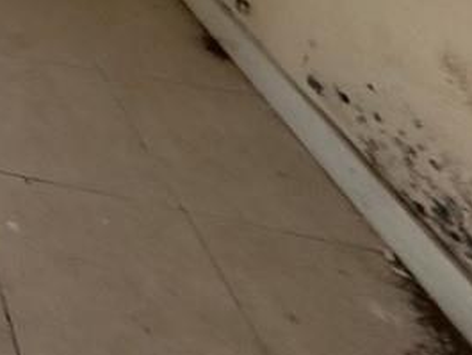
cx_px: -417
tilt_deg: -12.6
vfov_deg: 19.1
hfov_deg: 20.8
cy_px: -318
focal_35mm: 54
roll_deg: +1.1
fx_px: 737
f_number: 2.2
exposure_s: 1/99
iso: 160
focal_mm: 2.22
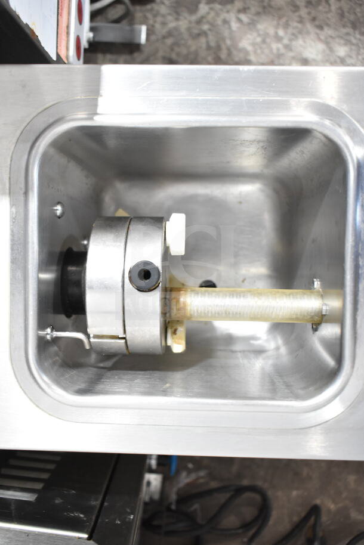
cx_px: 182
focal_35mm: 33
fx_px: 500
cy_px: 272
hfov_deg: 40.0
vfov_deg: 57.2
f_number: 3.8
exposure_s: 1/60
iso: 1600
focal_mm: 22
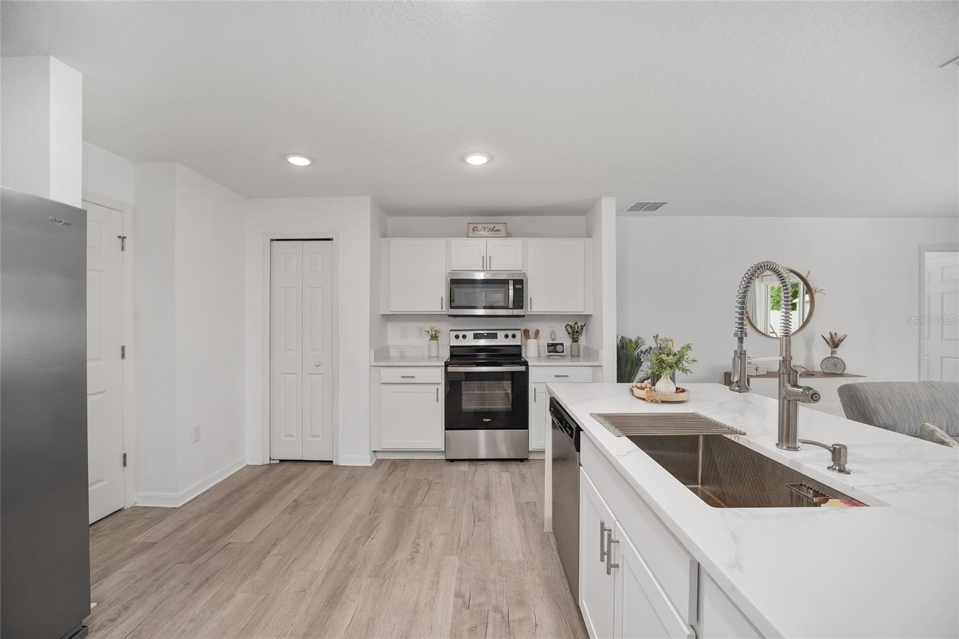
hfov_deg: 104.3
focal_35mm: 14
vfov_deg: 81.2
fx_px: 373
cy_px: 320
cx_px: 480
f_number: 7.1
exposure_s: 1/5
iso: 320
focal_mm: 14
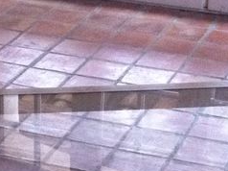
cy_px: 189
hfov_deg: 13.4
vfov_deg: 10.0
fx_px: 967
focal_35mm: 147
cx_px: 90
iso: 500
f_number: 2.8
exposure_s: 1/17
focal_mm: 3.85
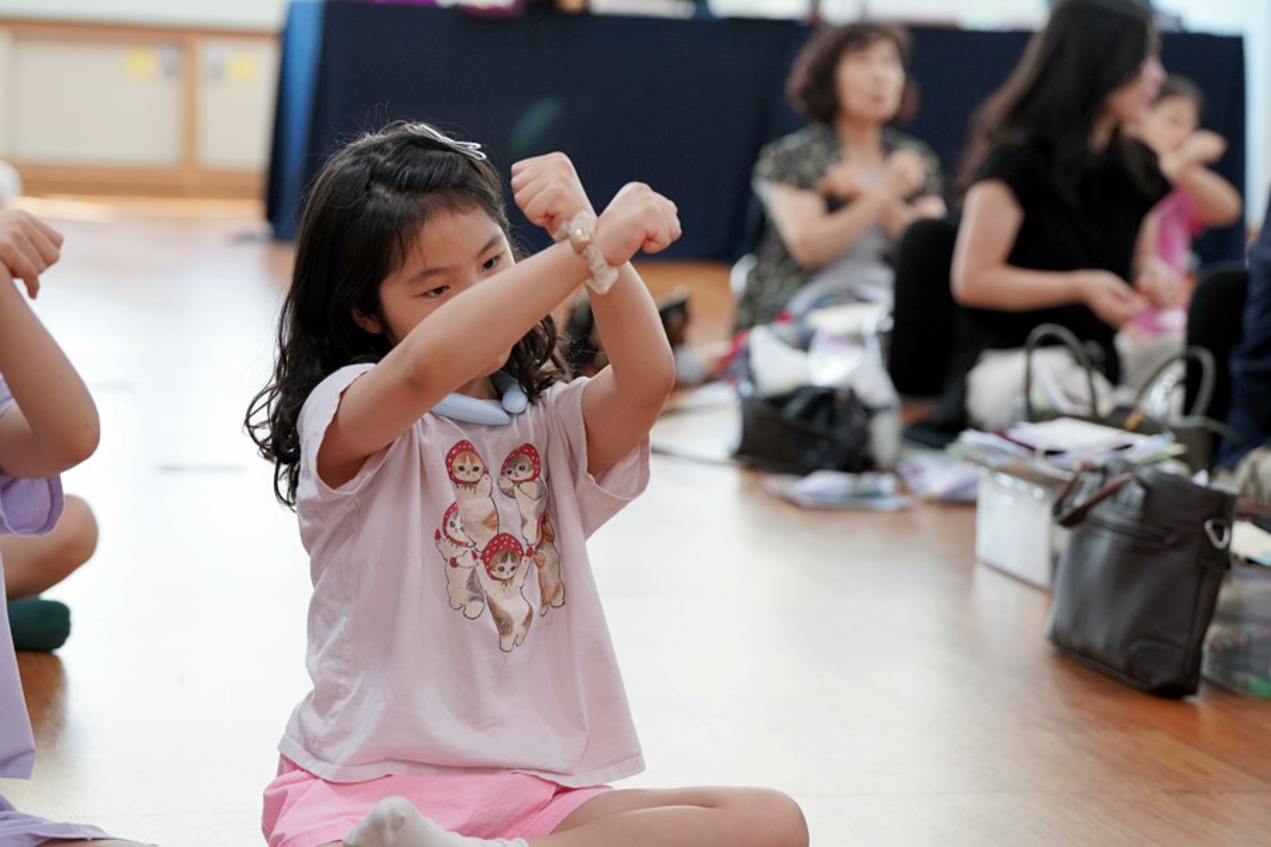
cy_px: 424
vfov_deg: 13.6
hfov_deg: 20.2
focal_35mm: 101
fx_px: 3566
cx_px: 636
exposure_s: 1/160
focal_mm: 101
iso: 1600
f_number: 4
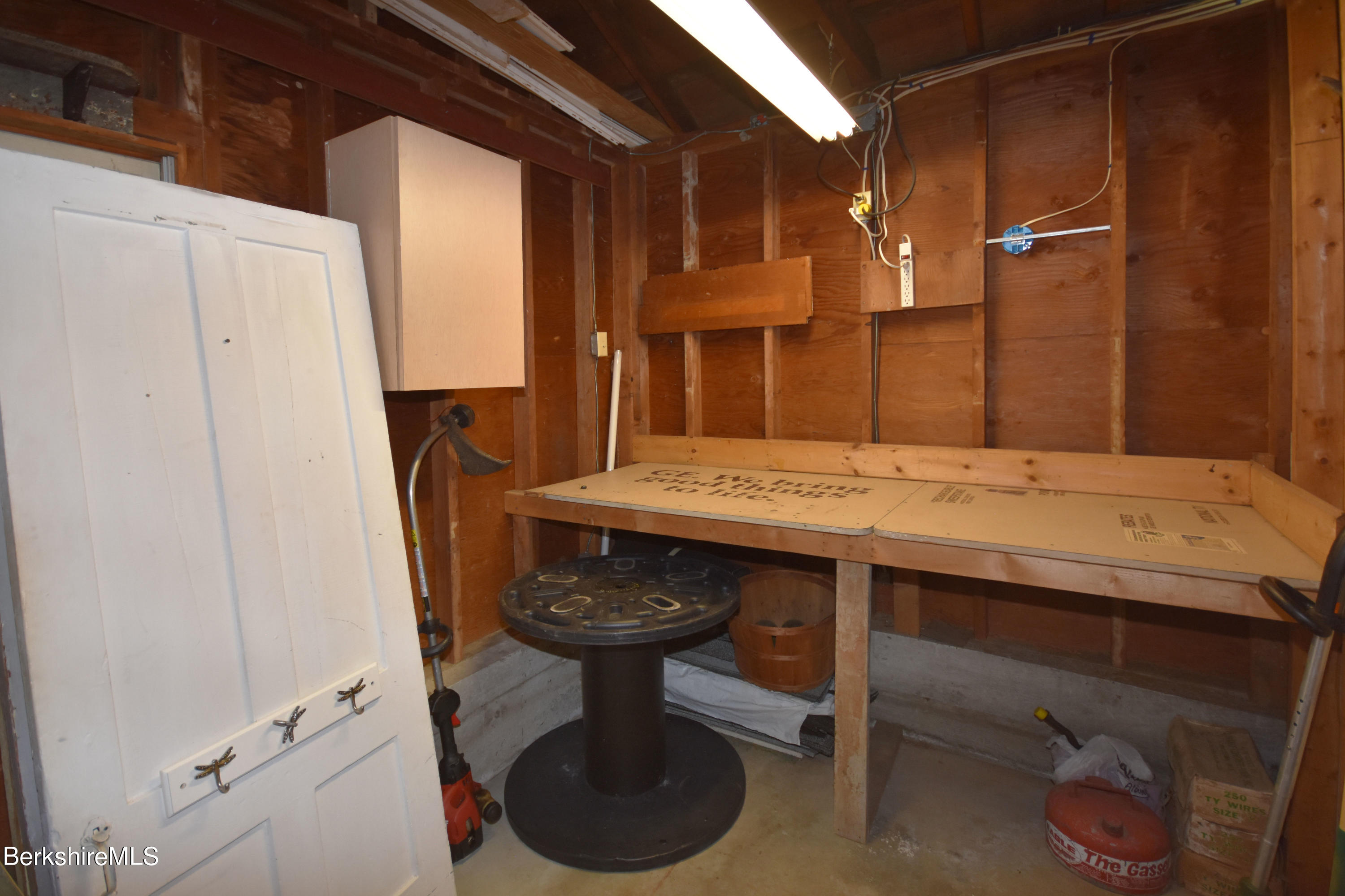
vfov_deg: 77.3
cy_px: 448
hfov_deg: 100.4
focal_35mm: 15
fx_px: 560
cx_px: 672
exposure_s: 1/60
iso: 640
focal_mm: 10
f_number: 4
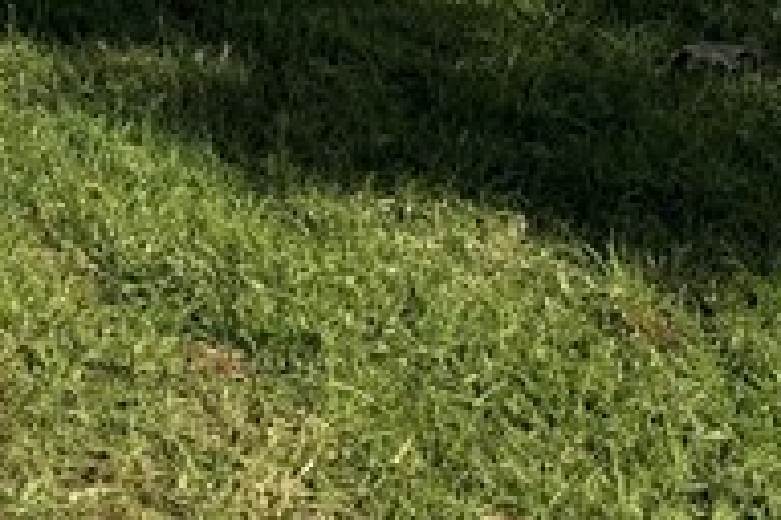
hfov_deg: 12.7
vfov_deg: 9.4
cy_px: -650
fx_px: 2885
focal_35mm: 133
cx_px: -952
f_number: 1.78
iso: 80
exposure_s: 1/4975
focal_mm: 6.76
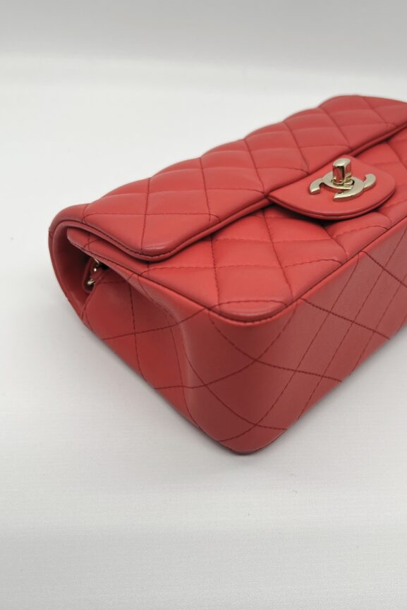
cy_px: 323
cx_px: 237
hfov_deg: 41.0
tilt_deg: -42.2
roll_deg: -5.3
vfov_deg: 58.7
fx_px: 542
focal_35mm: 32
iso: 40
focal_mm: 5.7
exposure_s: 1/168
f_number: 1.5
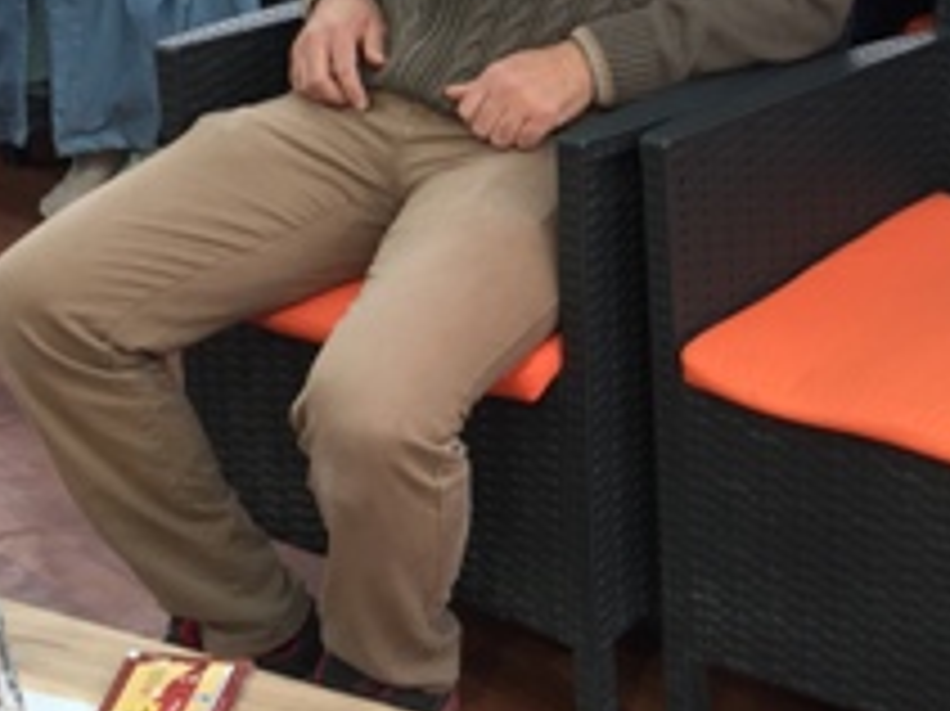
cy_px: -99
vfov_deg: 16.2
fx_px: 2414
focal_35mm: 88
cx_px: 918
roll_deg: +0.2
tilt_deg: -15.8
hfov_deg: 21.6
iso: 32
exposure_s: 1/110
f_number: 2.2
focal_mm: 4.15
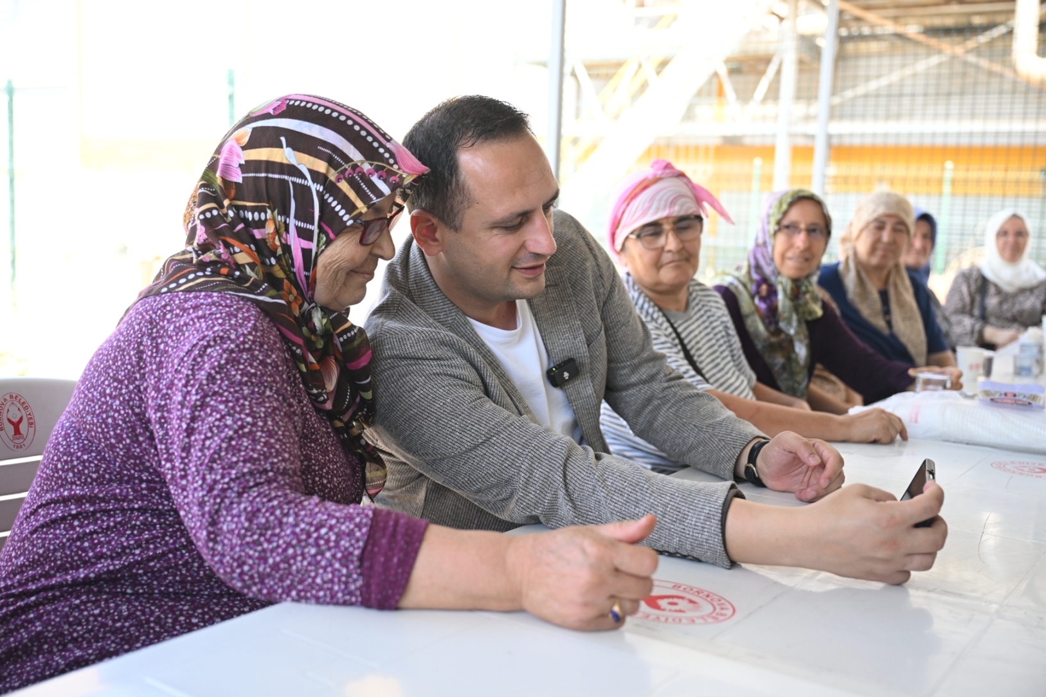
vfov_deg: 35.9
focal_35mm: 37
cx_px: 516
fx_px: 1075
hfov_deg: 51.9
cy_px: 356
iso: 800
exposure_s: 1/800
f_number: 3.2
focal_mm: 36
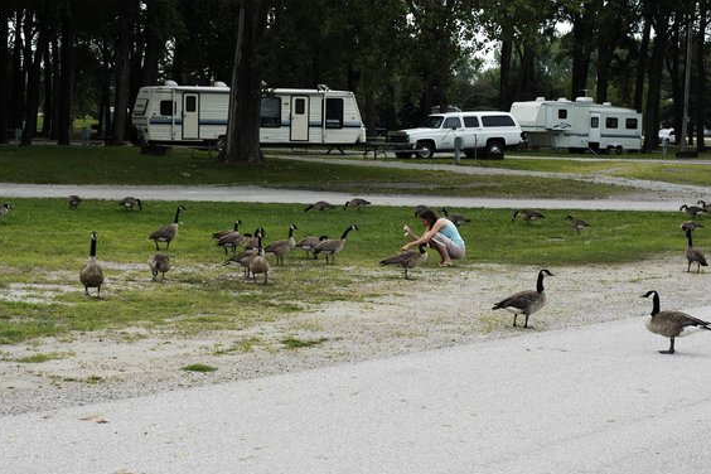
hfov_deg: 25.4
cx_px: 335
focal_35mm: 80
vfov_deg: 17.1
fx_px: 1580
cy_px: 251
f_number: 8
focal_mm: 50
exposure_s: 1/250
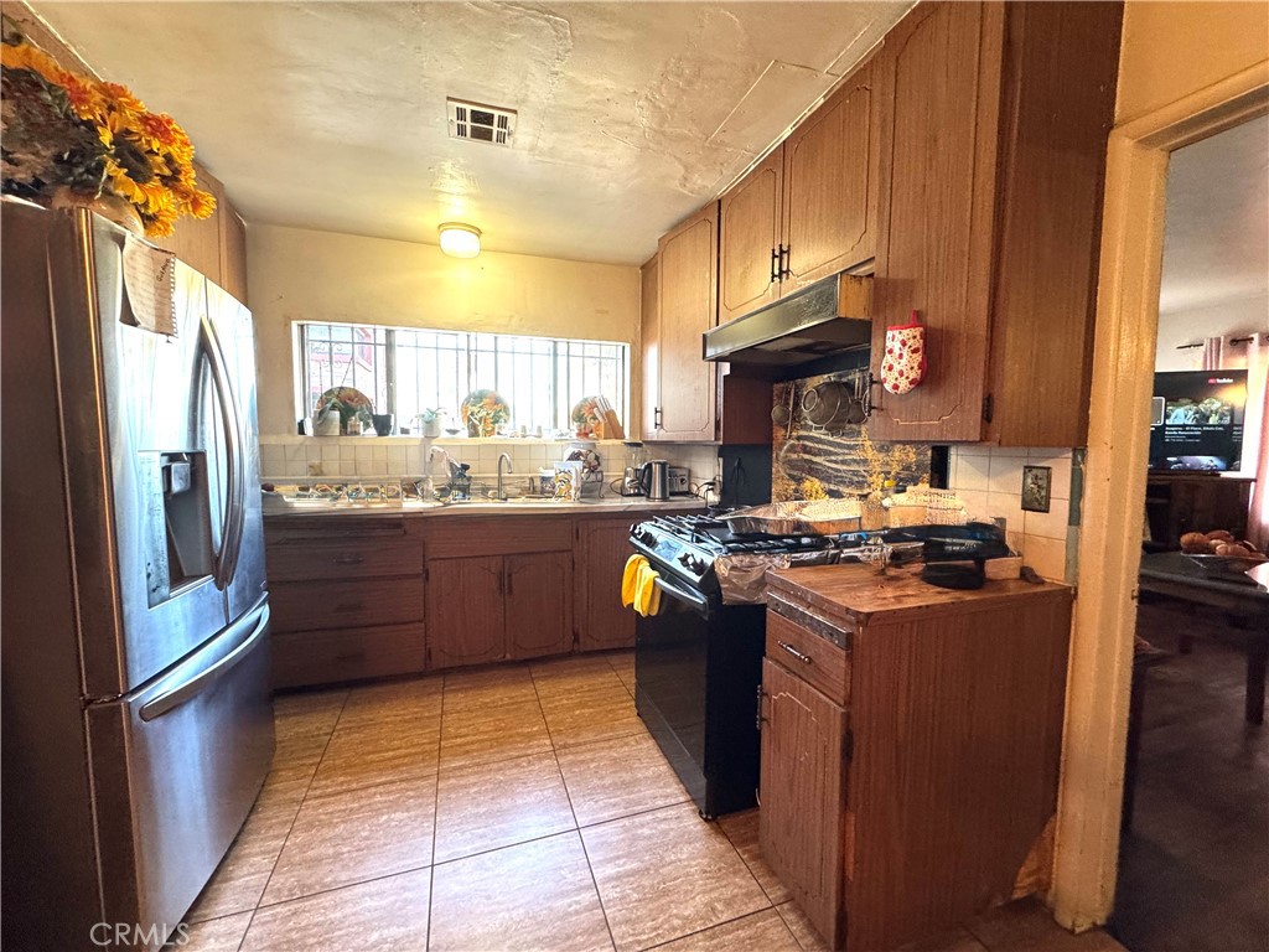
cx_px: 634
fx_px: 513
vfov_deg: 85.7
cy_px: 476
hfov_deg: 102.1
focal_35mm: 14
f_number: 2.2
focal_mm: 2.22
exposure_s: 1/60
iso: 250
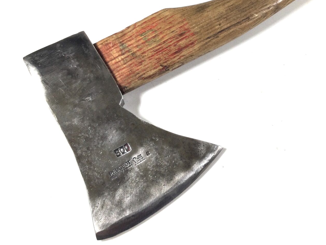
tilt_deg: -63.8
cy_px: 68
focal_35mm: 47
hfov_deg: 39.7
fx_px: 443
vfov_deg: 30.5
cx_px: 228
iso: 25
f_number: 2.4
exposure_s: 1/129
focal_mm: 3.3
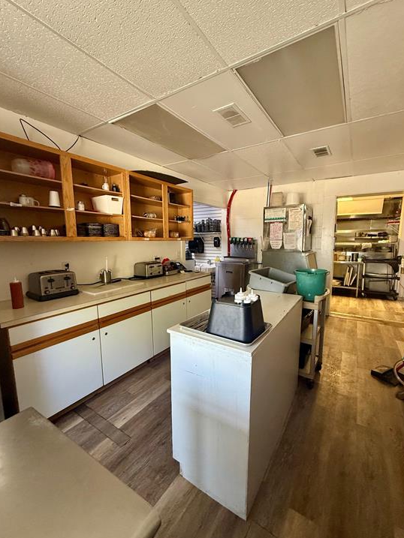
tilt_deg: -7.8
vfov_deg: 98.2
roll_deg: -0.5
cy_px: 273
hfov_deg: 81.7
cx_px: 210
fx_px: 233
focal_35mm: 15
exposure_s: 1/60
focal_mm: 2.22
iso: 320
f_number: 2.2
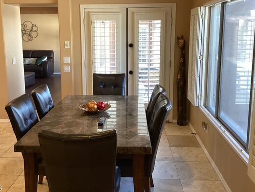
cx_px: 118
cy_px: 81
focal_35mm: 38
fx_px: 280
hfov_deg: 48.9
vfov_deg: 37.7
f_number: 2.4
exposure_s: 1/60
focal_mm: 3.3
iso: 200
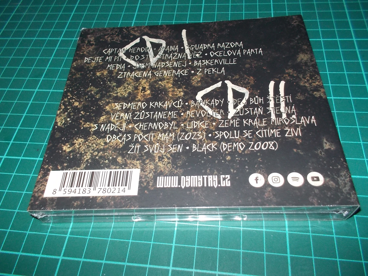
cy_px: 138
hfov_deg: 61.7
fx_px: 308
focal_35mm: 29
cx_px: 184
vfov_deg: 48.2
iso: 200
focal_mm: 4.1
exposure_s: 1/30
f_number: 3.3
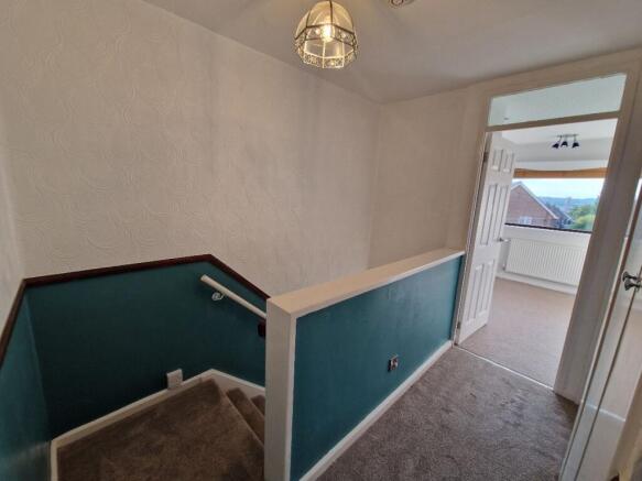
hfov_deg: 106.2
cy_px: 240
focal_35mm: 13
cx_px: 321
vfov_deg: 89.9
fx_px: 241
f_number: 2.2
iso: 64
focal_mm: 2.2
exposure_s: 1/50
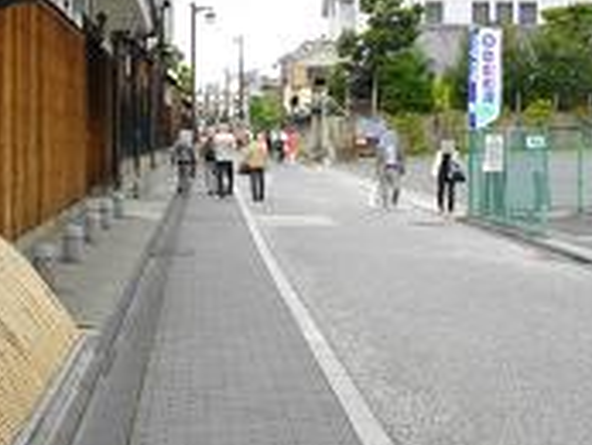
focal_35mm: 72
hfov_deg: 26.4
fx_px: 1232
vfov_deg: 20.3
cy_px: 123
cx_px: 94
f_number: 5.5
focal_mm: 5.7
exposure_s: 1/250
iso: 100
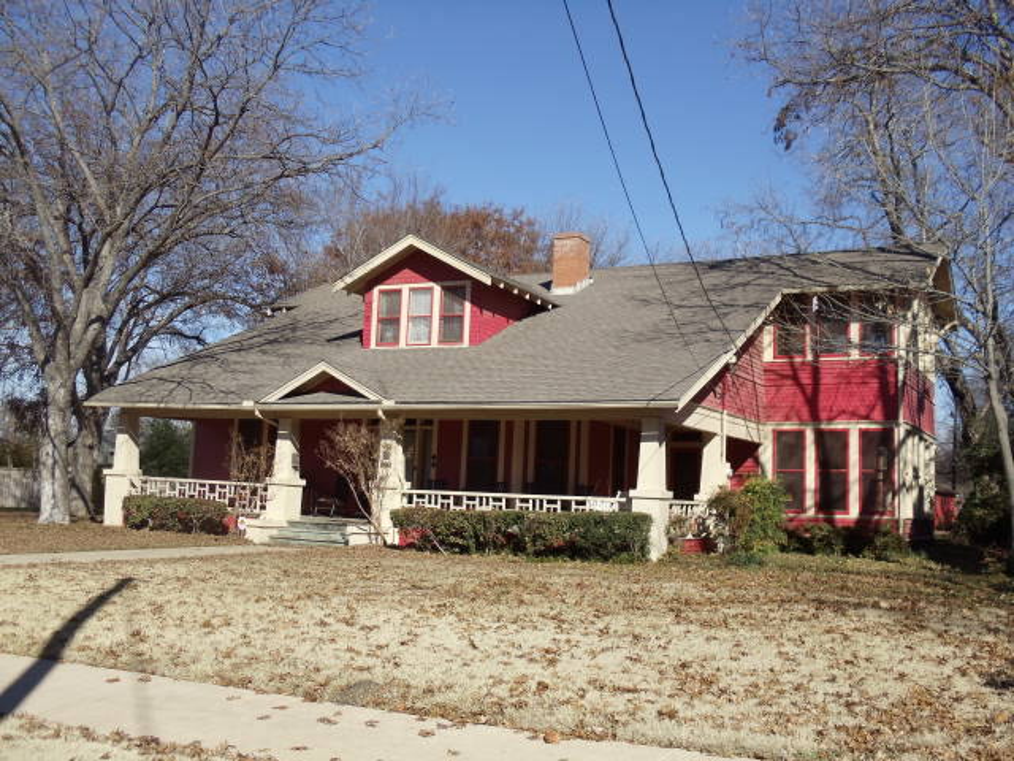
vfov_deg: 29.1
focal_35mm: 50
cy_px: 380
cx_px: 507
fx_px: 1465
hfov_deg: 38.2
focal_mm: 6.81
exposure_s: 1/320
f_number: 7.5
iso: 100
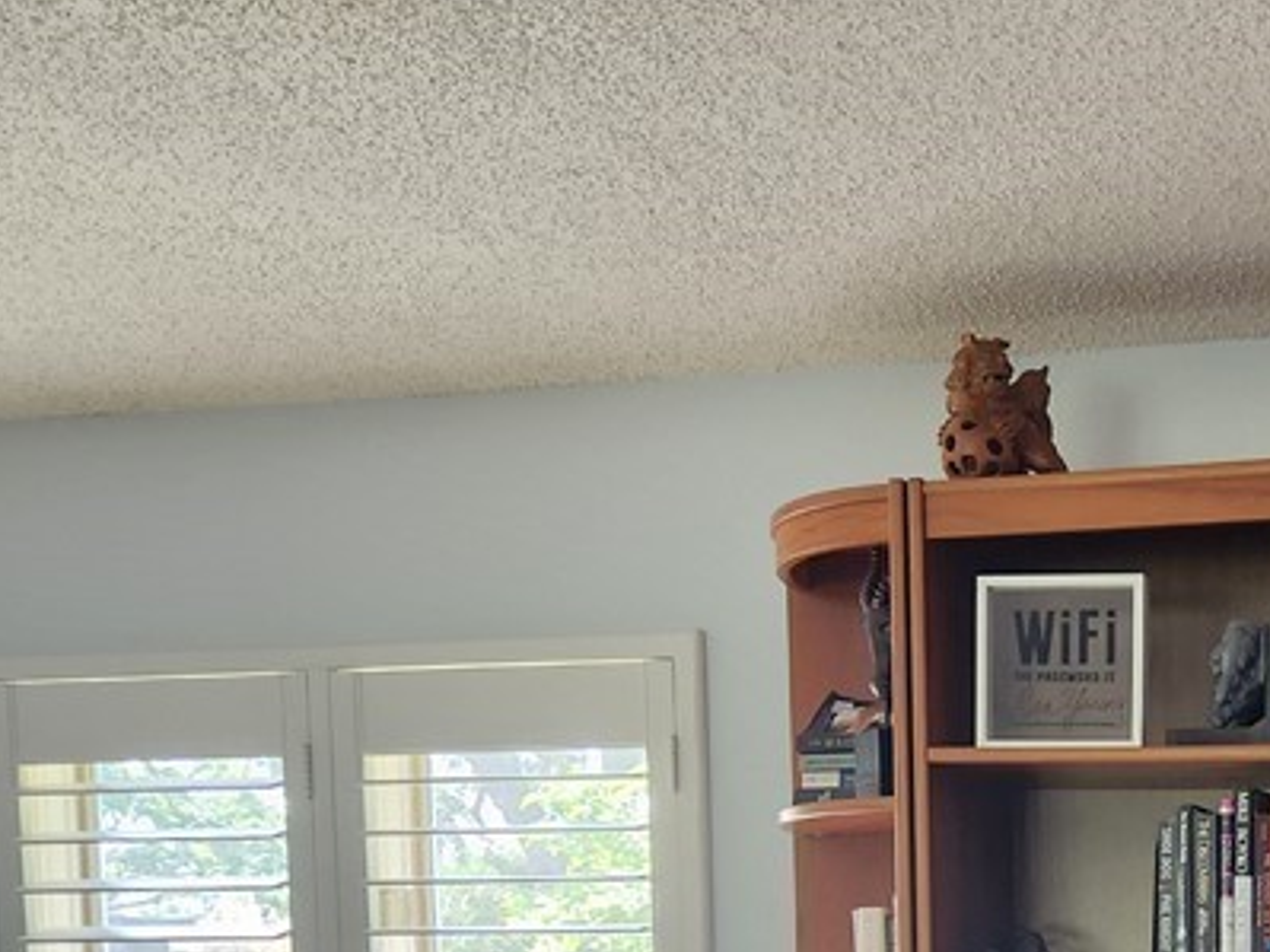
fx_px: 2164
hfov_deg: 30.2
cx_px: 1305
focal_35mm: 59
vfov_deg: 22.4
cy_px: 1213
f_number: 1.8
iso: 250
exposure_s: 1/120
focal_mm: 5.4
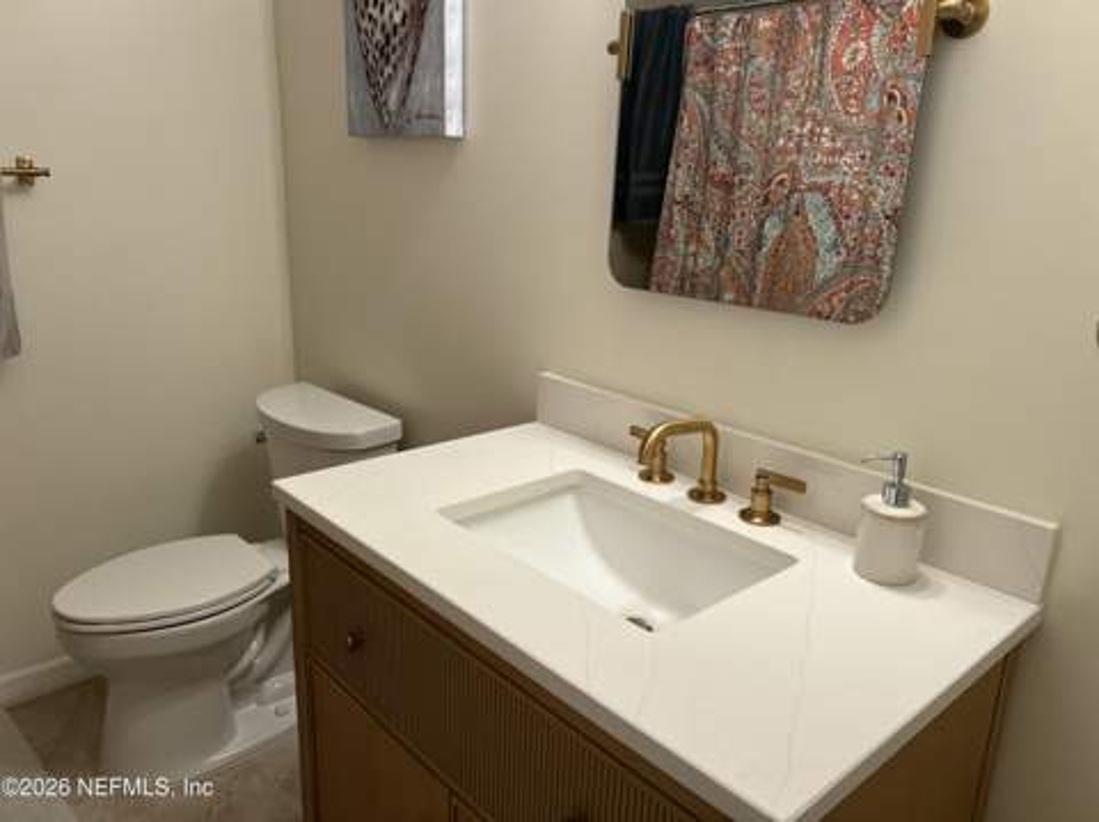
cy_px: 411
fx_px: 825
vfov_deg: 53.0
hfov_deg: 67.4
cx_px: 550
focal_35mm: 26
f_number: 1.5
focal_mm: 5.7
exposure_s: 1/60
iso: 100
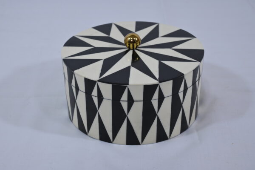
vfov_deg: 25.5
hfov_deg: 37.5
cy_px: 85
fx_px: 375
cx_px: 128
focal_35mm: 53
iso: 640
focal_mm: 53
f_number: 9
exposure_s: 1/125
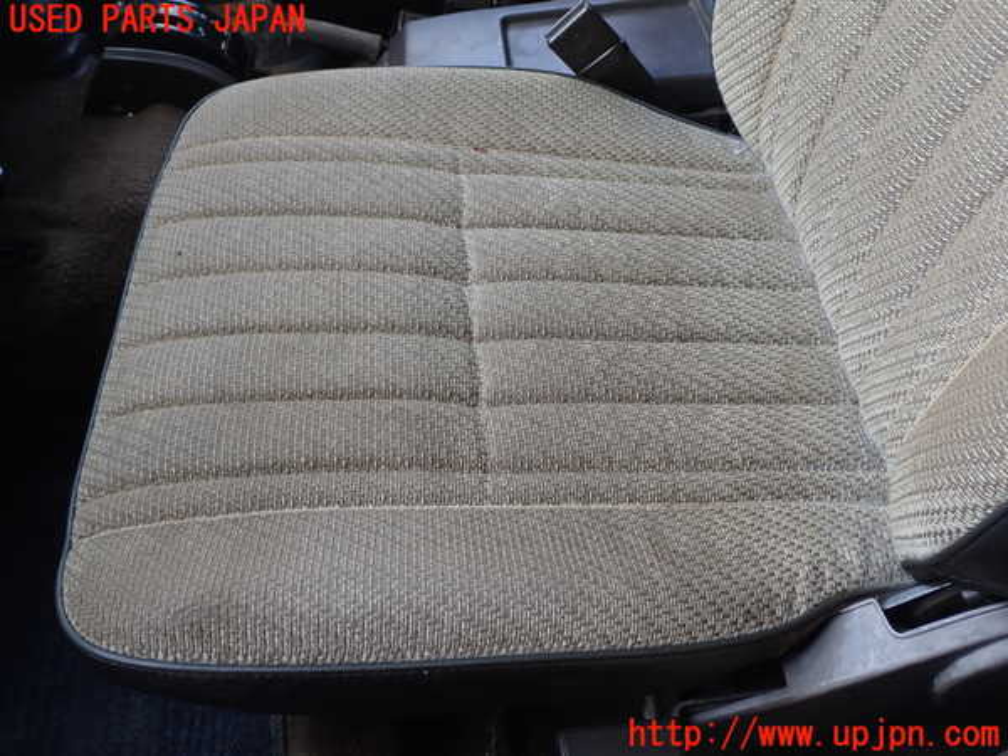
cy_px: 378
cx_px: 504
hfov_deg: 60.0
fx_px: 874
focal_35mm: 30
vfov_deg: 46.8
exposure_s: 1/60
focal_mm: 5.4
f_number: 3.2
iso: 100
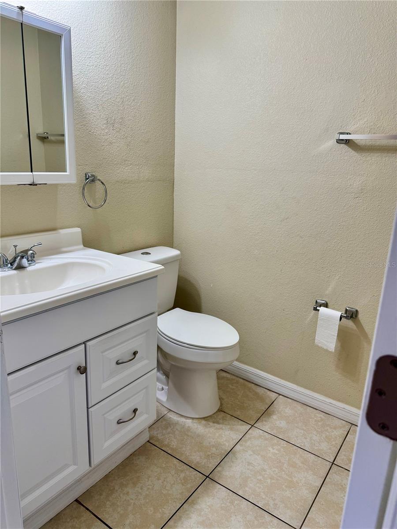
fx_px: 367
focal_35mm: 24
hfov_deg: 56.8
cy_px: 264
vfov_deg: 71.6
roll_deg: -1.8
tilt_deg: -15.9
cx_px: 198
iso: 125
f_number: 1.78
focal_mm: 6.76
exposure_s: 1/120
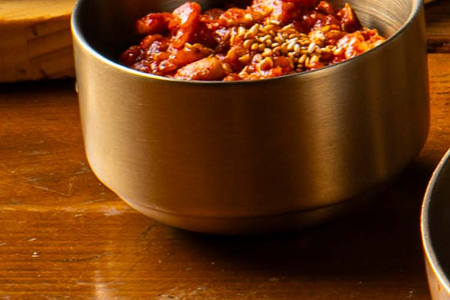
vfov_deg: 2.3
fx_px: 7448
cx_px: 1622
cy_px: -398
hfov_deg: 3.3
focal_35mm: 596
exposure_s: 1/125
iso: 250
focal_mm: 75
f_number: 11
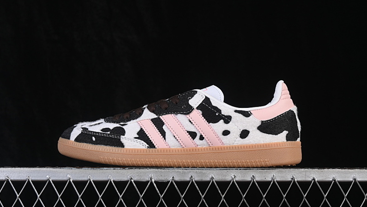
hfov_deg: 26.9
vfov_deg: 15.3
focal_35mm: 79
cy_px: 90
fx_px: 769
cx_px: 183
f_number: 8
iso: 160
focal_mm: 50
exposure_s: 1/80
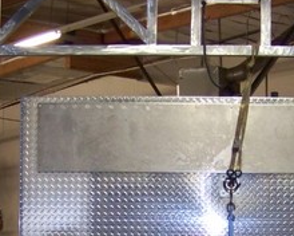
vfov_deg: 13.5
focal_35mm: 112
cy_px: 268
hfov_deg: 17.0
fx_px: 975
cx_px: 231
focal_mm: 5.85
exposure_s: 1/30
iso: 200
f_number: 2.8
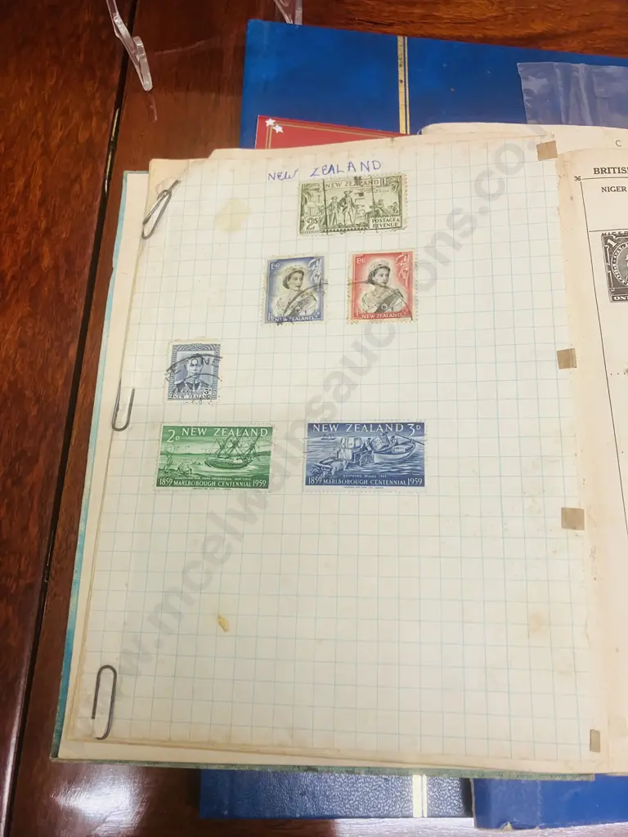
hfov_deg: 49.7
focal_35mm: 28
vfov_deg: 63.4
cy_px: 418
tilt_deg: -69.7
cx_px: 314
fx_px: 677
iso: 80
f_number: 1.8
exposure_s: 1/50
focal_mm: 3.99
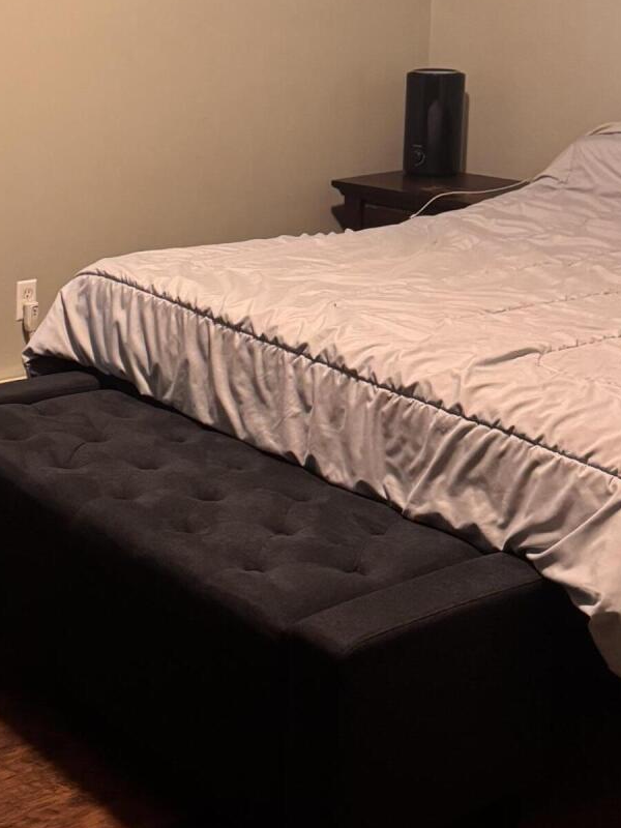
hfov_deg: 23.2
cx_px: -30
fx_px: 1435
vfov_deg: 31.2
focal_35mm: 60
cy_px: 144
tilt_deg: -7.6
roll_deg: +0.4
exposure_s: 1/60
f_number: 1.78
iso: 640
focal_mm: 6.76
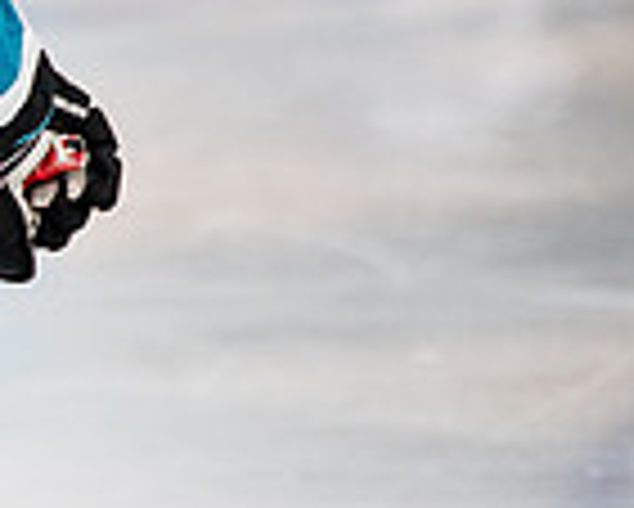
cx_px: -643
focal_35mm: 1156
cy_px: 214
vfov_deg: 1.3
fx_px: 21706
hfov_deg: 1.7
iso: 1250
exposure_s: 1/2500
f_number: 3.5
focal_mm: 300
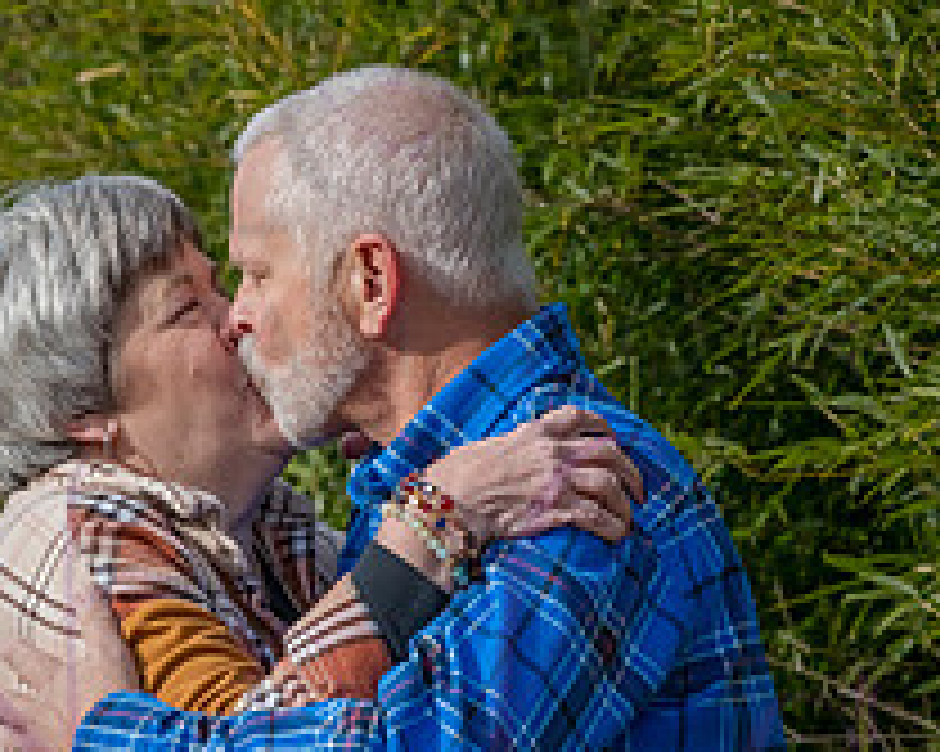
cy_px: 500
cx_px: 400
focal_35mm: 253
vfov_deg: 6.1
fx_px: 7035
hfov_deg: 7.6
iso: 400
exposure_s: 1/1000
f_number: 9
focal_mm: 125
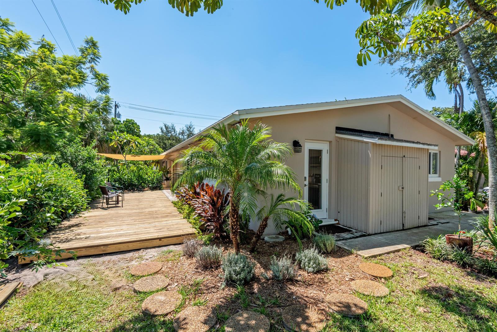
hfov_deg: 96.7
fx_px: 221
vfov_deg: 73.8
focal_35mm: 16
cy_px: 166
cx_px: 248
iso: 250
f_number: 8
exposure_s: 1/400
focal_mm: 16
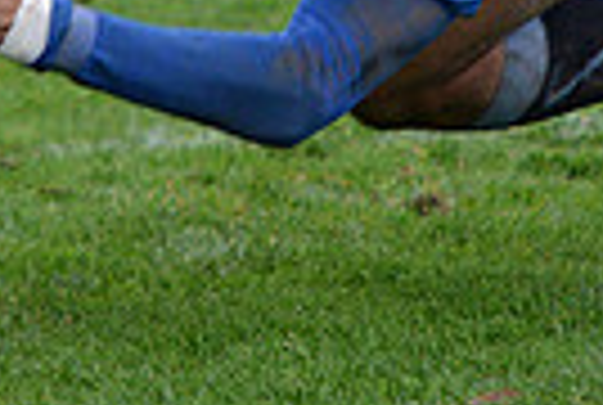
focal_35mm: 799
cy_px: -425
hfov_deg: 2.6
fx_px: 13413
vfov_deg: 1.7
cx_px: 14
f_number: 4
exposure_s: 1/500
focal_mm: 185
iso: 2500
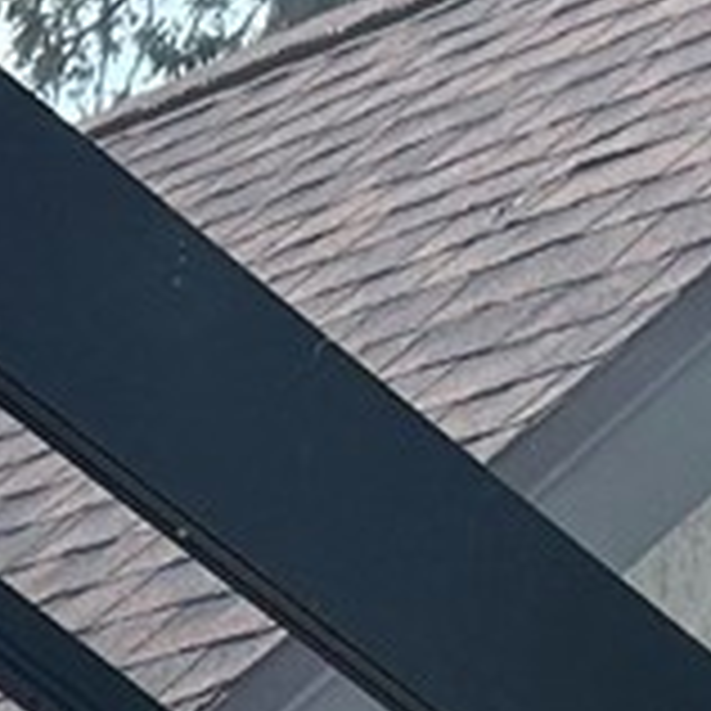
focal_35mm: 232
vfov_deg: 6.7
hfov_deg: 7.3
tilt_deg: -5.2
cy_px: 2290
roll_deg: -2.4
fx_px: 5391
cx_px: -612
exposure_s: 1/1079
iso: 50
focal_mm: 5.7
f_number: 1.5
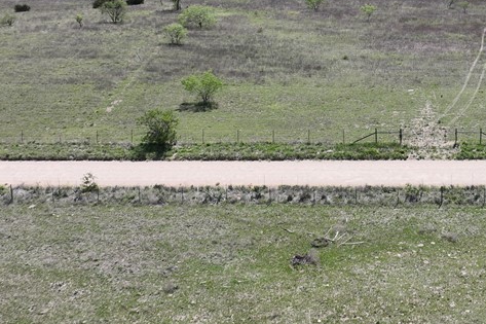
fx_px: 729
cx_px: 419
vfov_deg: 24.5
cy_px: 51
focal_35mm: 54
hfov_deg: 35.1
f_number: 3.5
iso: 100
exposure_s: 1/2000
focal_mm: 12.29
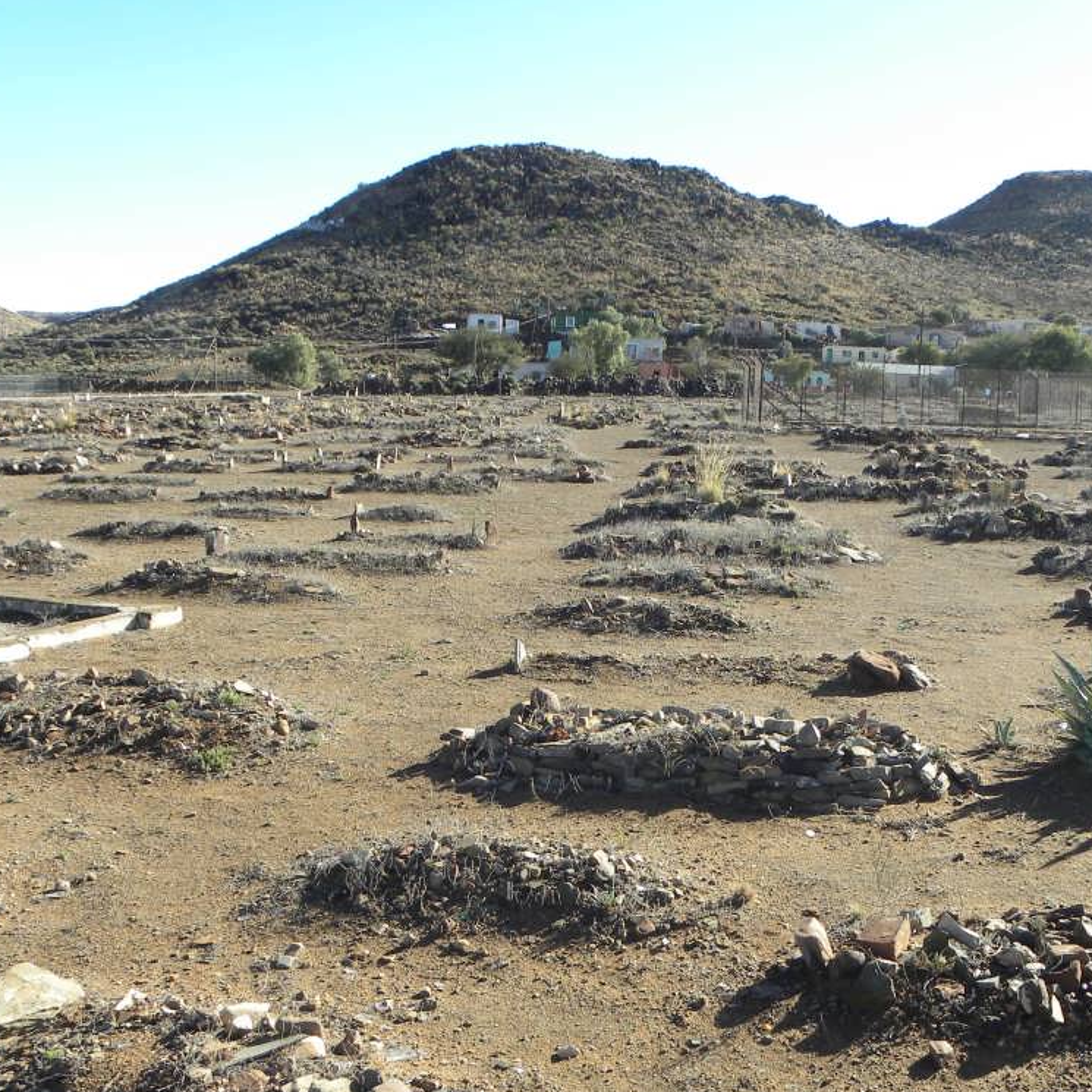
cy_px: 595
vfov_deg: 44.9
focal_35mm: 37
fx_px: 1321
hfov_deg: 44.7
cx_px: 651
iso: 64
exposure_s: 1/191
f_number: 5
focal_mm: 4.6
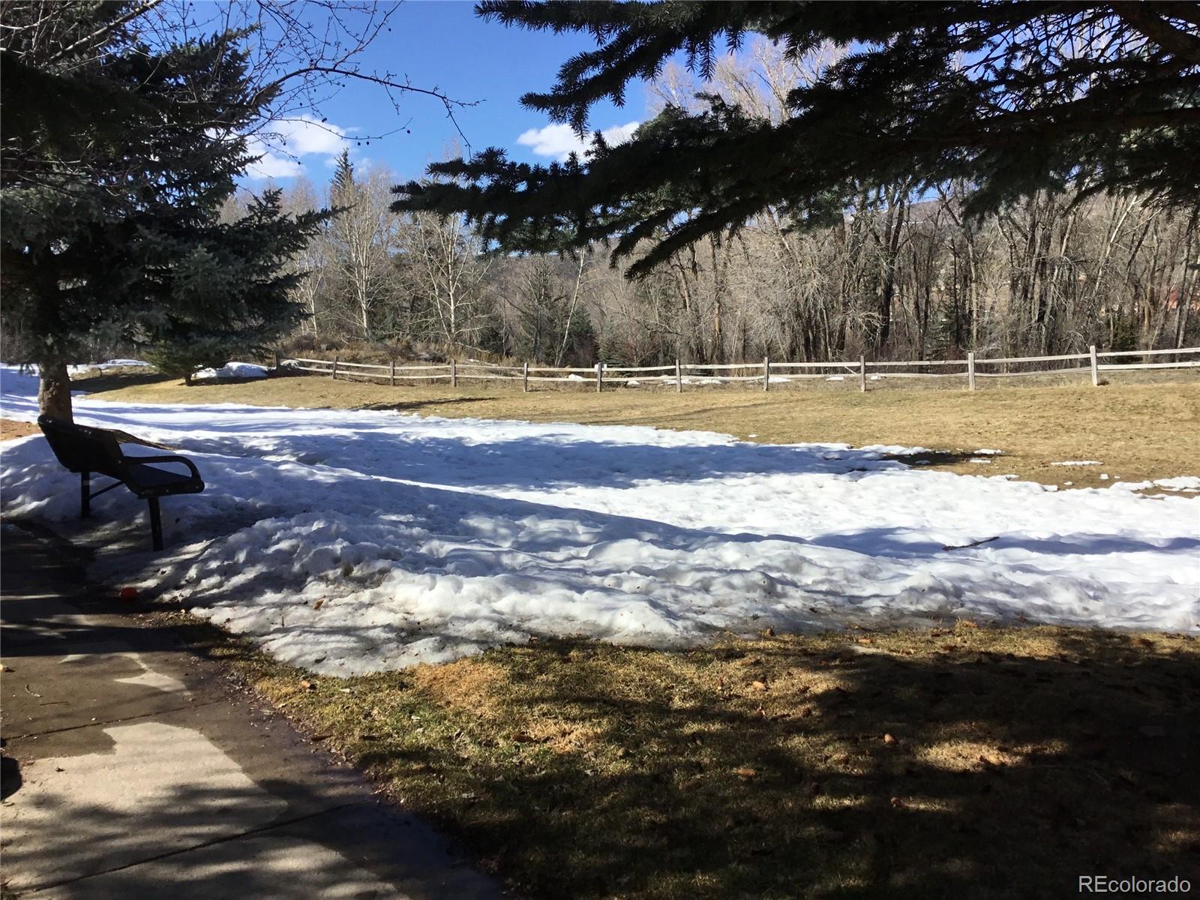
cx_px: 600
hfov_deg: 58.4
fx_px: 1075
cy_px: 450
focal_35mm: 31
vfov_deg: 45.4
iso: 25
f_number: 2.4
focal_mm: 3.3
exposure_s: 1/1567
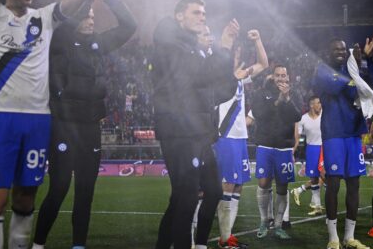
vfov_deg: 14.0
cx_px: 366
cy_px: 0
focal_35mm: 96
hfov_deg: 20.6
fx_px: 995
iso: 1000
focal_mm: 35
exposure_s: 1/3200
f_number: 1.8
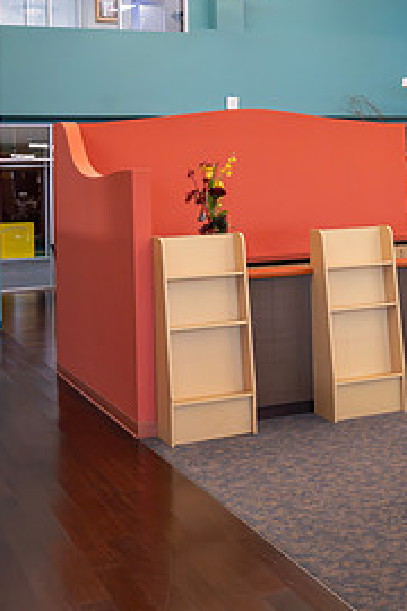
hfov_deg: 24.5
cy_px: 113
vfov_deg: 35.0
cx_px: 274
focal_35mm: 55
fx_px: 933
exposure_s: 1/125
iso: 2000
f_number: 5
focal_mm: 33
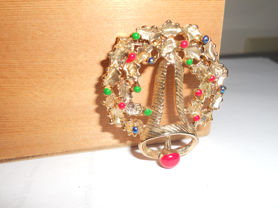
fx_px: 257
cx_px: 139
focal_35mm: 32
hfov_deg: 56.8
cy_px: 104
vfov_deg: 44.2
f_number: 8.8
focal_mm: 5.8
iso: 80
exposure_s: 1/25
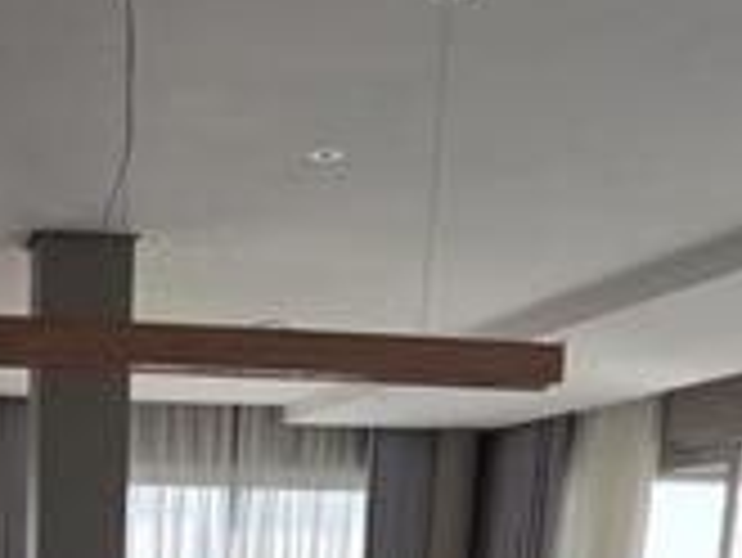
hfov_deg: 29.0
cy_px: 963
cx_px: 27
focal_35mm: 63
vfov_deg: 18.8
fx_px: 1351
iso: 40
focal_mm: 2.2
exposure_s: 1/344
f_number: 1.9
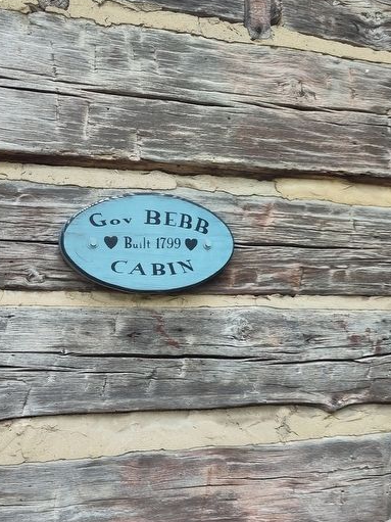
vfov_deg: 51.2
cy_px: 297
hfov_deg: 39.4
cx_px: 152
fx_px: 542
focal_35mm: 36
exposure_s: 1/120
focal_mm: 5.56
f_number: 1.8
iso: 157
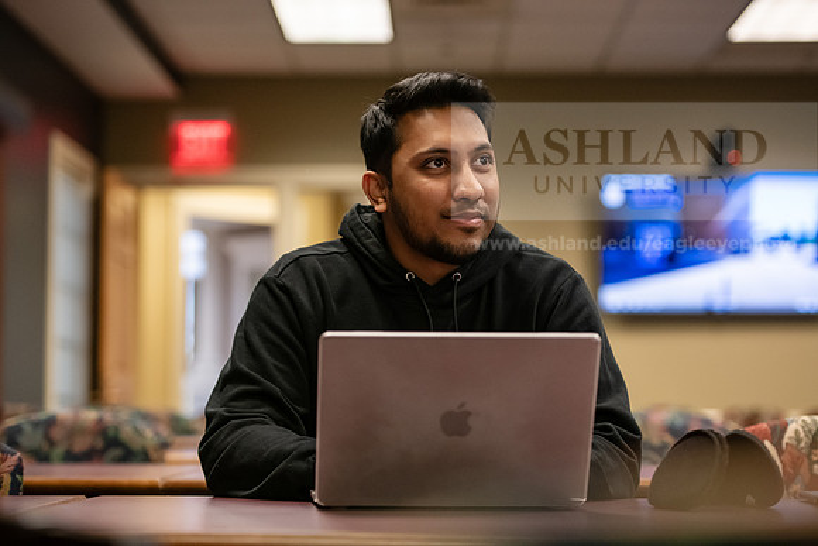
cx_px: 409
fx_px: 2045
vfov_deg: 15.2
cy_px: 273
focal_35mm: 90
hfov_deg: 22.6
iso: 2000
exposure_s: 1/250
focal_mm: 90
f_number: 2.8
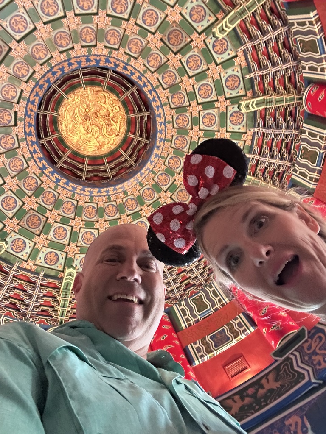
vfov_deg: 60.0
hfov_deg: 46.8
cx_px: 163
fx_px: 377
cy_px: 217
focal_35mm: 30
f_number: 1.9
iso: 640
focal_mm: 2.69
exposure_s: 1/24
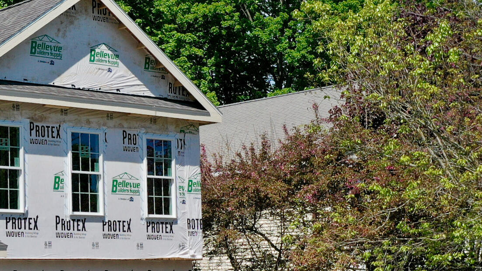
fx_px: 1023
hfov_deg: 24.1
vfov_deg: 15.0
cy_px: 203
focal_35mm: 80
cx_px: -100
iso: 100
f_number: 4
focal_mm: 10.26
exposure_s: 1/80
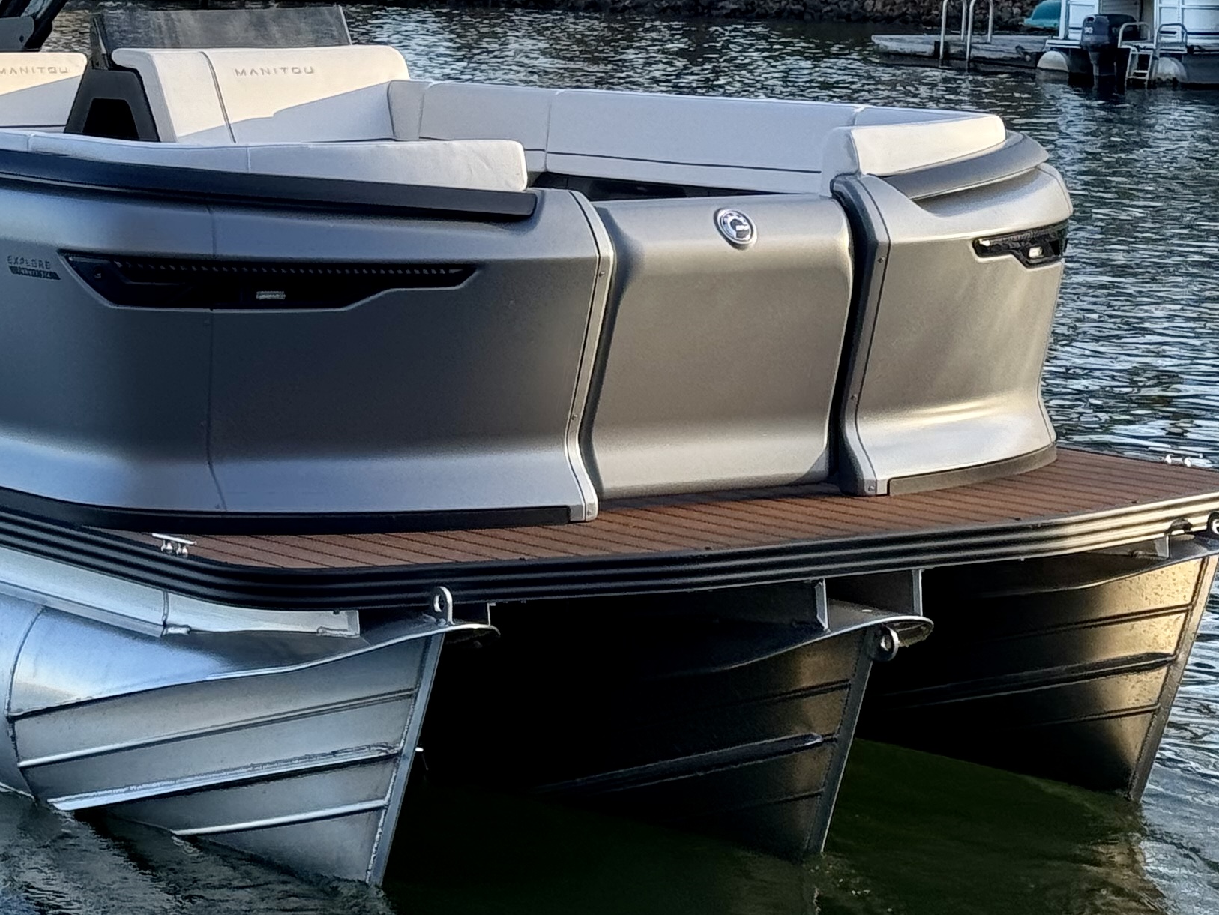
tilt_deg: -2.0
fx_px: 4191
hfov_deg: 16.4
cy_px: 90
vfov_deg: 12.4
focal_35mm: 119
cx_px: 179
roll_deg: -1.2
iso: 64
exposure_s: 1/715
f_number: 1.78
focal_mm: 6.86
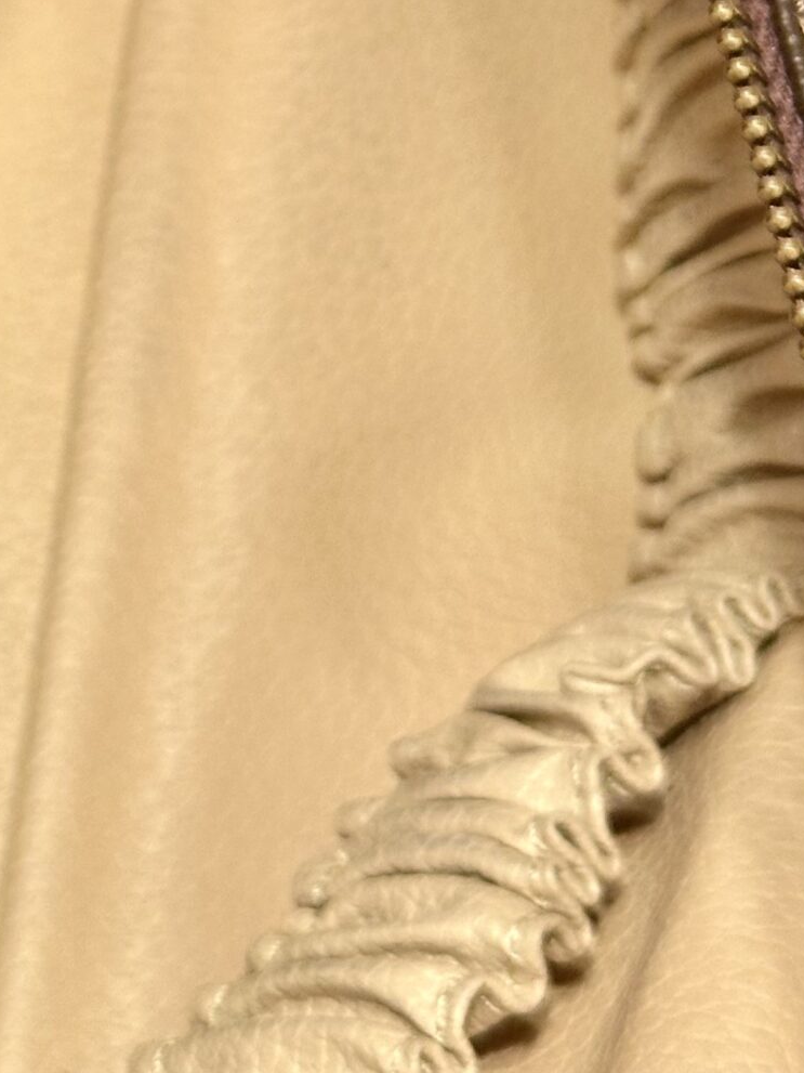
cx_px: 39
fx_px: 3841
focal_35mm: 124
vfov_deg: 15.4
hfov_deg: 11.8
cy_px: -192
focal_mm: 6.86
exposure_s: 1/50
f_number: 1.78
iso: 125
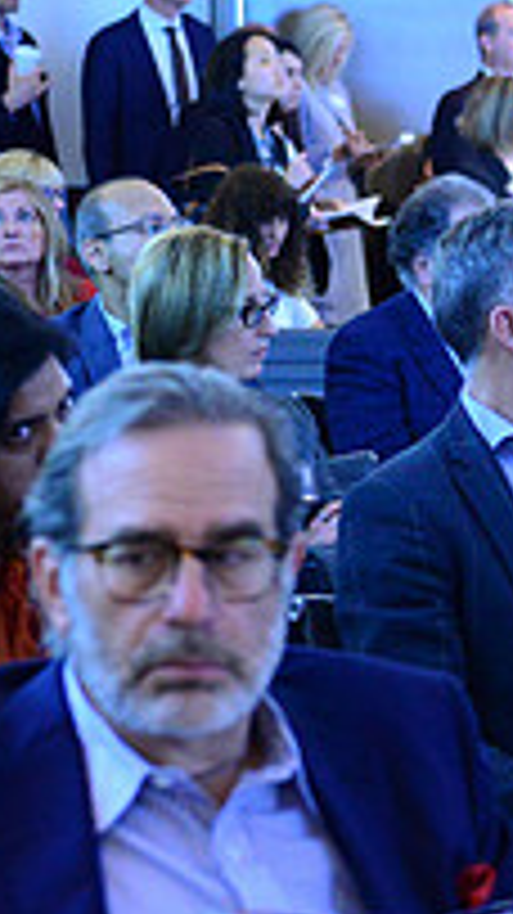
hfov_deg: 11.2
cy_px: 538
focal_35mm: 105
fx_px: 2542
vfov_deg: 20.4
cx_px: 662
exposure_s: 1/60
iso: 6400
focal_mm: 35
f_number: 2.8
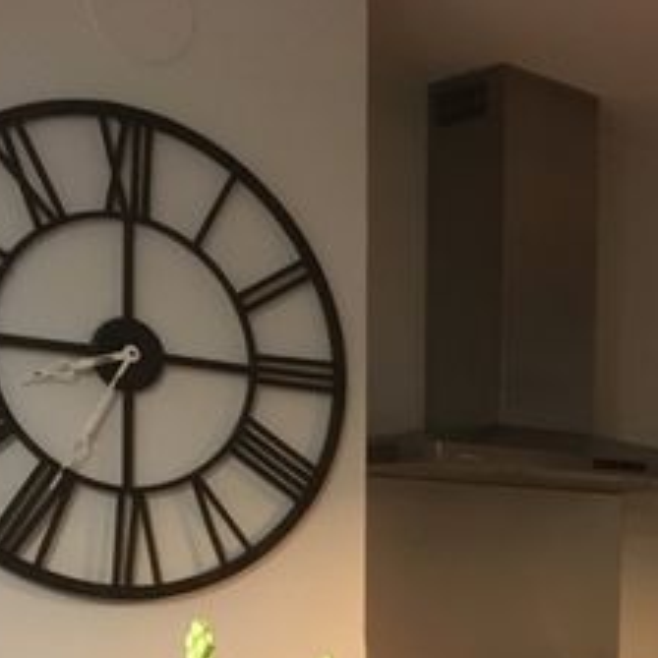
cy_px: 649
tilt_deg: -3.1
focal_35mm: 69
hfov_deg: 22.9
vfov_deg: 24.0
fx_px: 1484
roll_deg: -0.7
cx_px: 794
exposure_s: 1/17
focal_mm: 4.15
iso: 250
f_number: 2.2
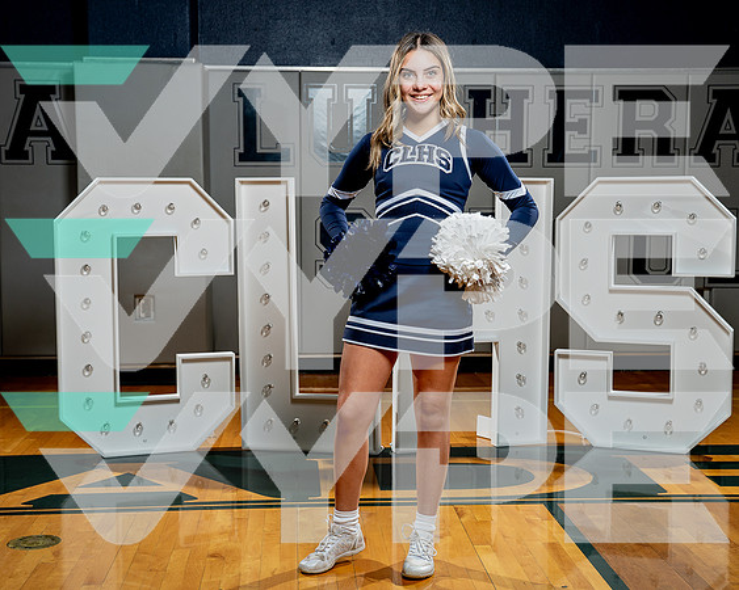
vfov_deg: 28.5
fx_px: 1165
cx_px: 363
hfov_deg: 35.2
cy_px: 294
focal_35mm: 53
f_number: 5.6
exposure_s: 1/250
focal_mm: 45
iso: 250
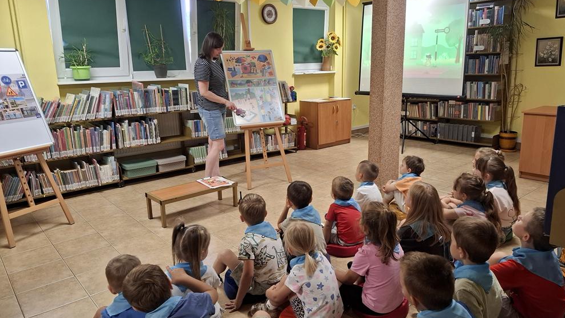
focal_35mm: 26
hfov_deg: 71.9
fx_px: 389
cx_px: 293
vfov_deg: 44.4
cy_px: 157
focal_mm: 5.54
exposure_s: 1/100
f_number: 1.8
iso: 250
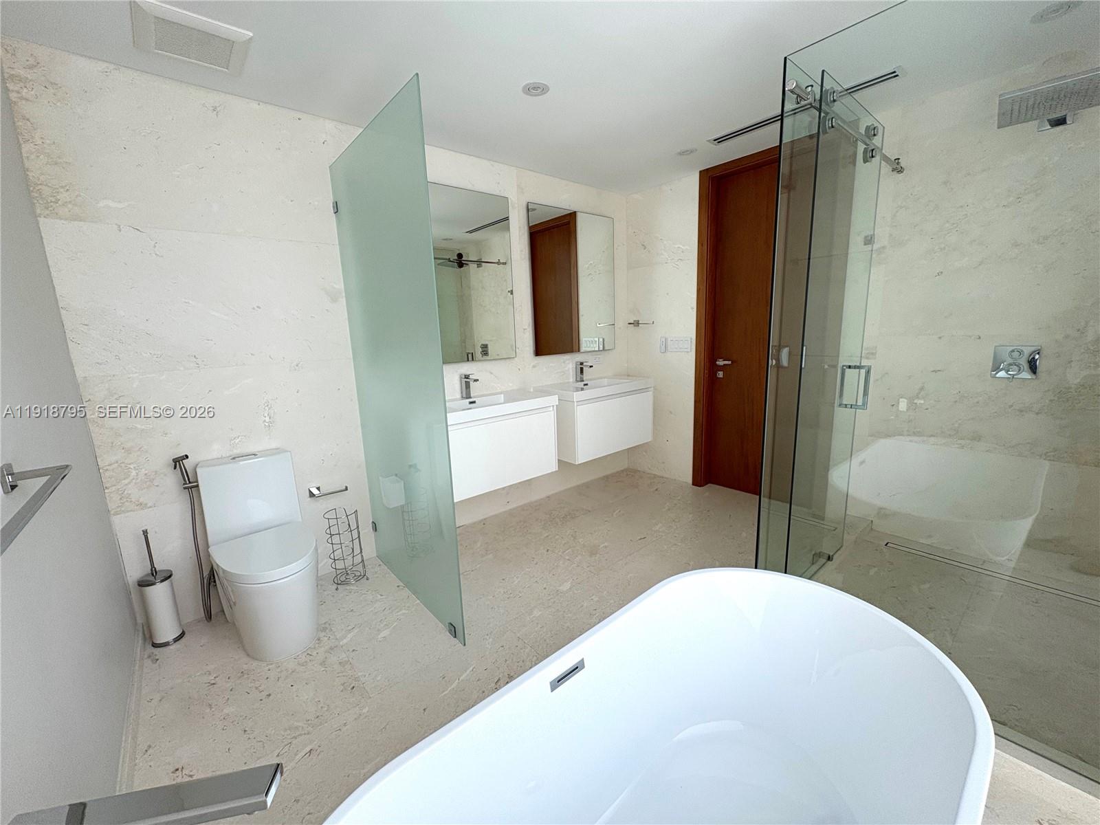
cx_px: 550
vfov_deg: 85.7
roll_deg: +3.0
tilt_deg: -10.8
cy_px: 412
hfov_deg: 102.1
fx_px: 445
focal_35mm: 14
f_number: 2.2
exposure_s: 1/99
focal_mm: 2.22
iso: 160
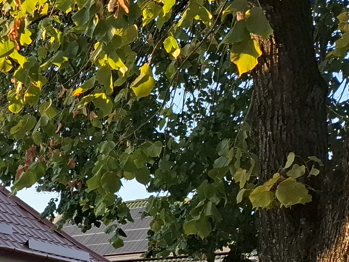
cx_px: -274
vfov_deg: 16.9
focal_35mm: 84
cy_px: 303
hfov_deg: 18.4
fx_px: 847
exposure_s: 1/362
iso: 50
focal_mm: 5.54
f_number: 1.8
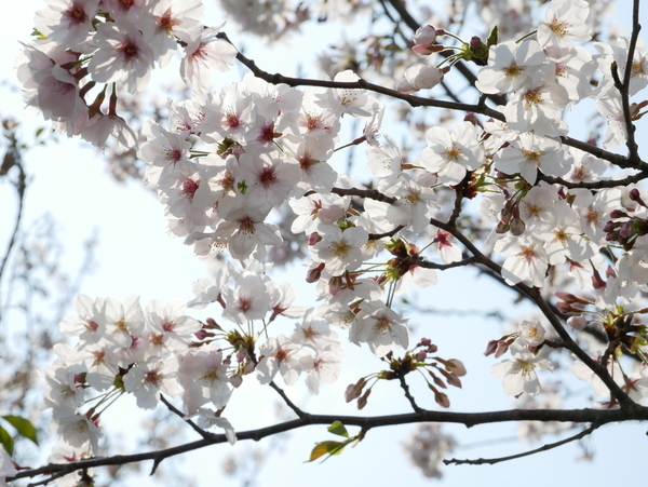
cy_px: 244
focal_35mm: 120
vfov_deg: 12.4
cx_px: 324
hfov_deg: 16.4
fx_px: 2248
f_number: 11
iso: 800
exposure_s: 1/1300
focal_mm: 60
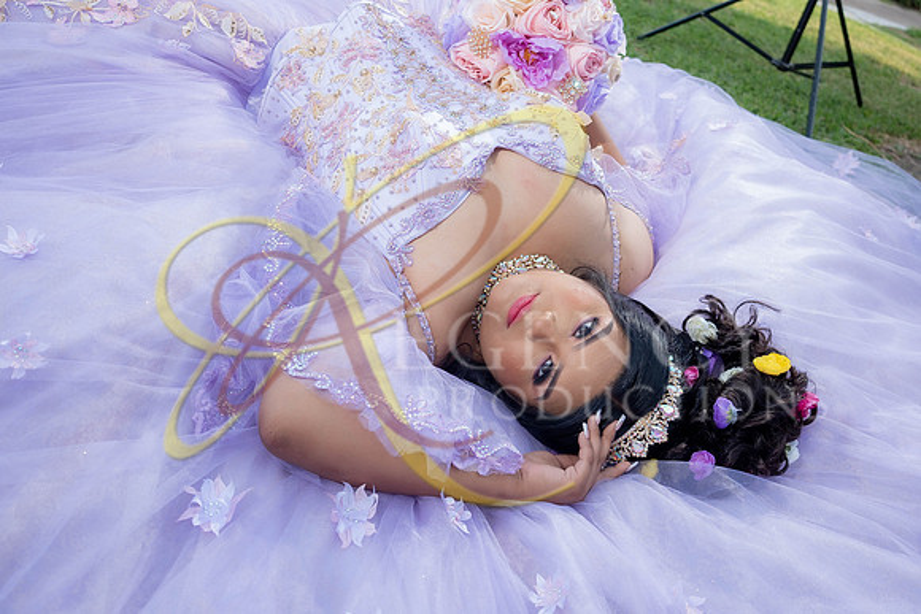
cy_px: 307
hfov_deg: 61.9
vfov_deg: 43.6
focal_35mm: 30
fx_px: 768
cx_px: 460
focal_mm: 20
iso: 125
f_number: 2.8
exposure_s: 1/500
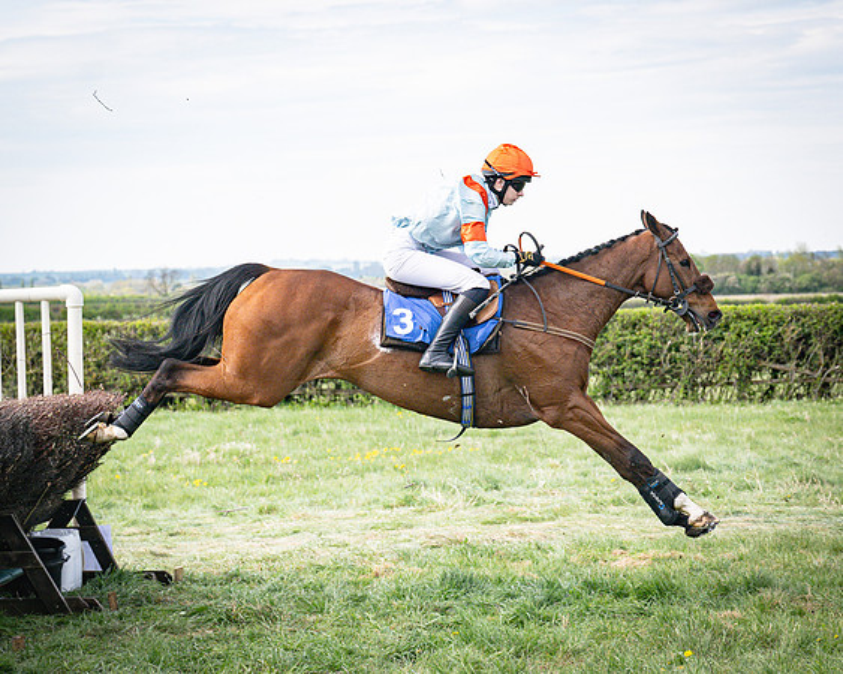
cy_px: 296
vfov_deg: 12.8
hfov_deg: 15.9
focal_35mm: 121
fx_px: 3013
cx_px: 541
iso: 400
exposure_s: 1/2500
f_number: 5
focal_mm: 70
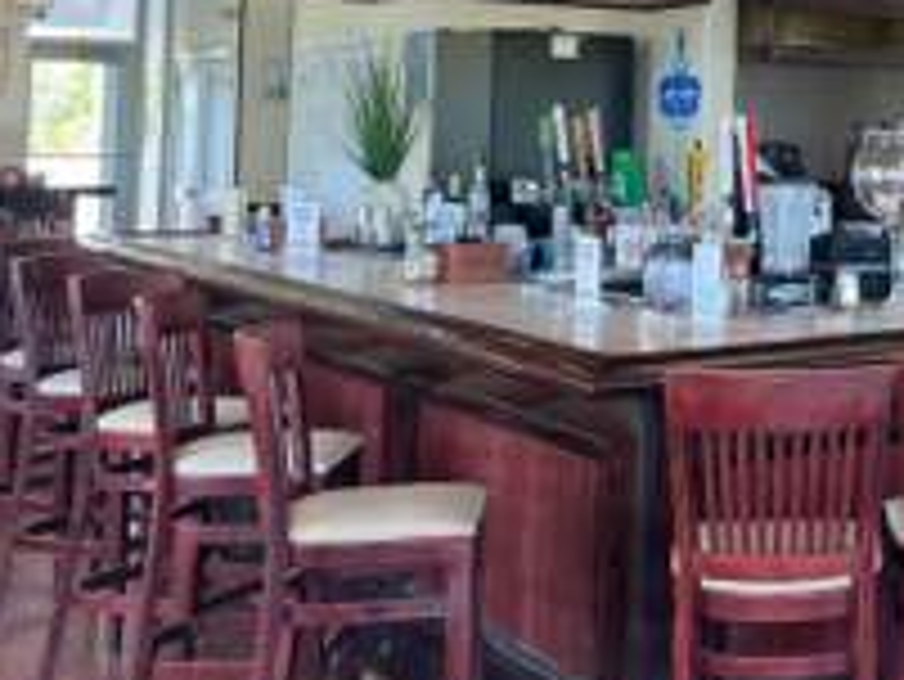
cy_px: 45
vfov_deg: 23.0
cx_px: 917
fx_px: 1620
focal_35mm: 62
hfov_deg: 29.0
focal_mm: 4.2
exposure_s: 1/120
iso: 80
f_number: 1.6
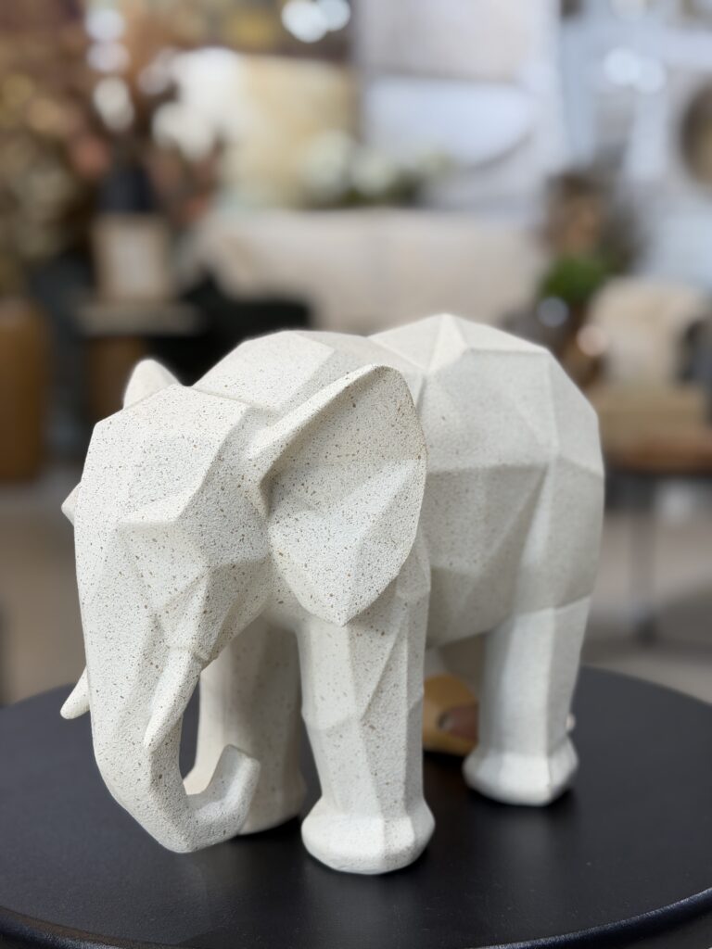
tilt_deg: -7.3
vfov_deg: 39.7
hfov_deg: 30.3
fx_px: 1316
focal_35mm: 48
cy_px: 474
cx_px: 356
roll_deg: +0.6
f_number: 1.78
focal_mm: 6.76
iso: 64
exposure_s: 1/60
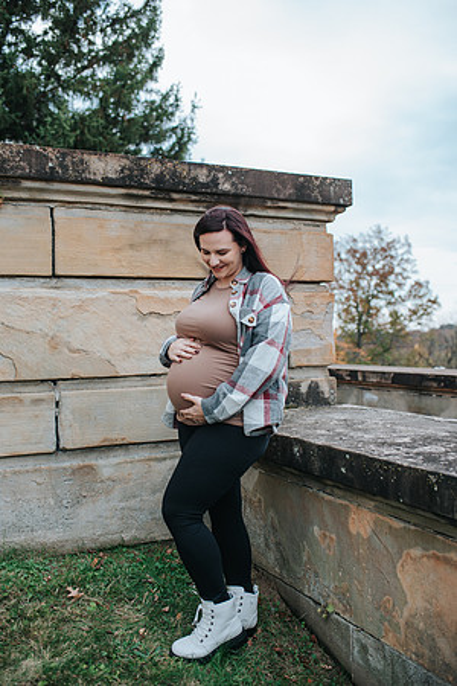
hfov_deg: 37.9
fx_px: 666
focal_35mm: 35
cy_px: 343
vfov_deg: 54.4
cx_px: 228
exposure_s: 1/200
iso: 100
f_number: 2.8
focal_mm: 35
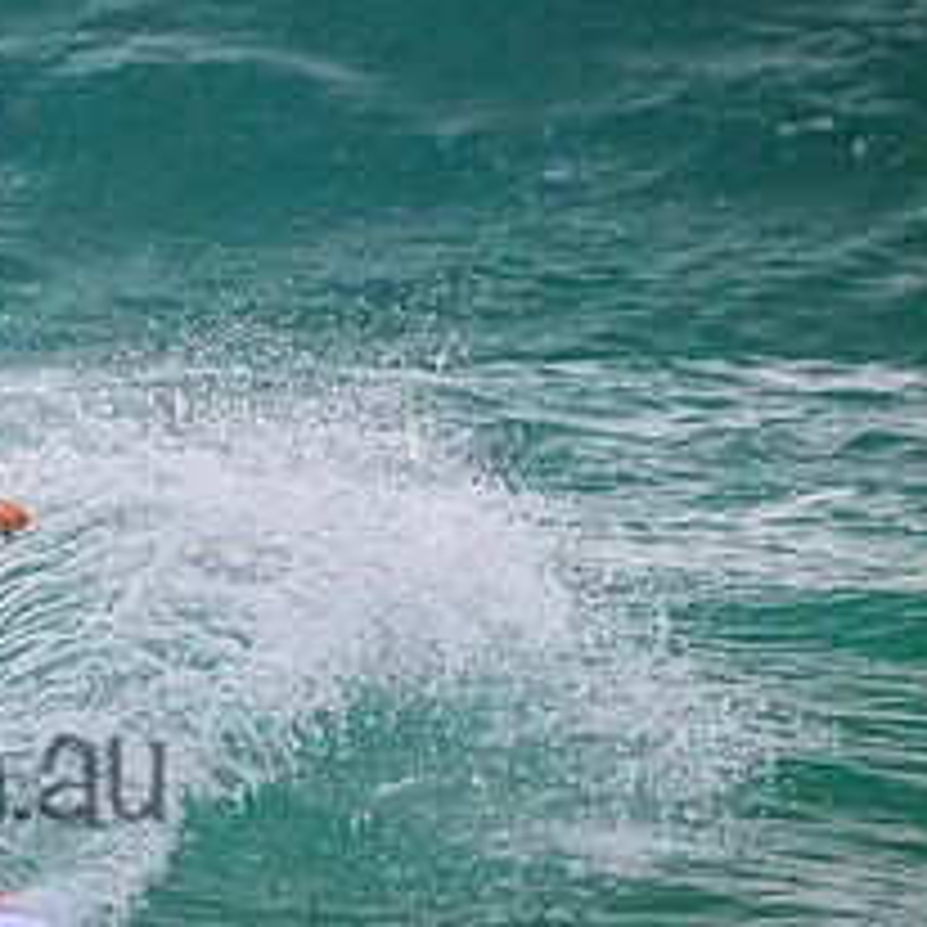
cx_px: -310
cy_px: 718
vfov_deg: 1.2
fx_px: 43416
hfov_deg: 1.2
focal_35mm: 1433
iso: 11400
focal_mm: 600
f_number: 11
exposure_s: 1/2000
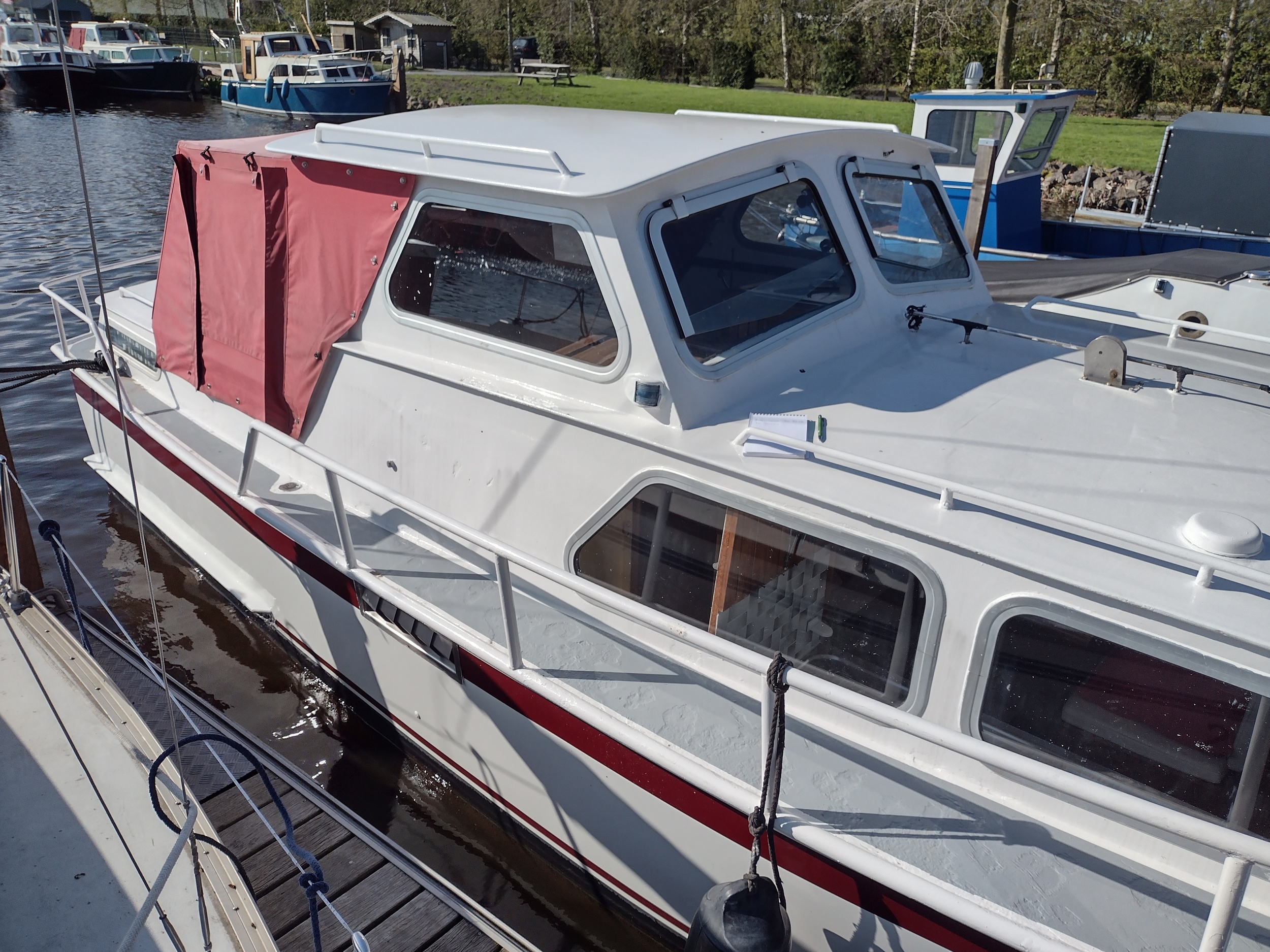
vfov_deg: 51.4
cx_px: 635
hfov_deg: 65.3
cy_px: 476
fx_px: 991
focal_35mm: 27
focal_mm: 4.71
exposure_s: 1/3660
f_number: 1.7
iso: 100
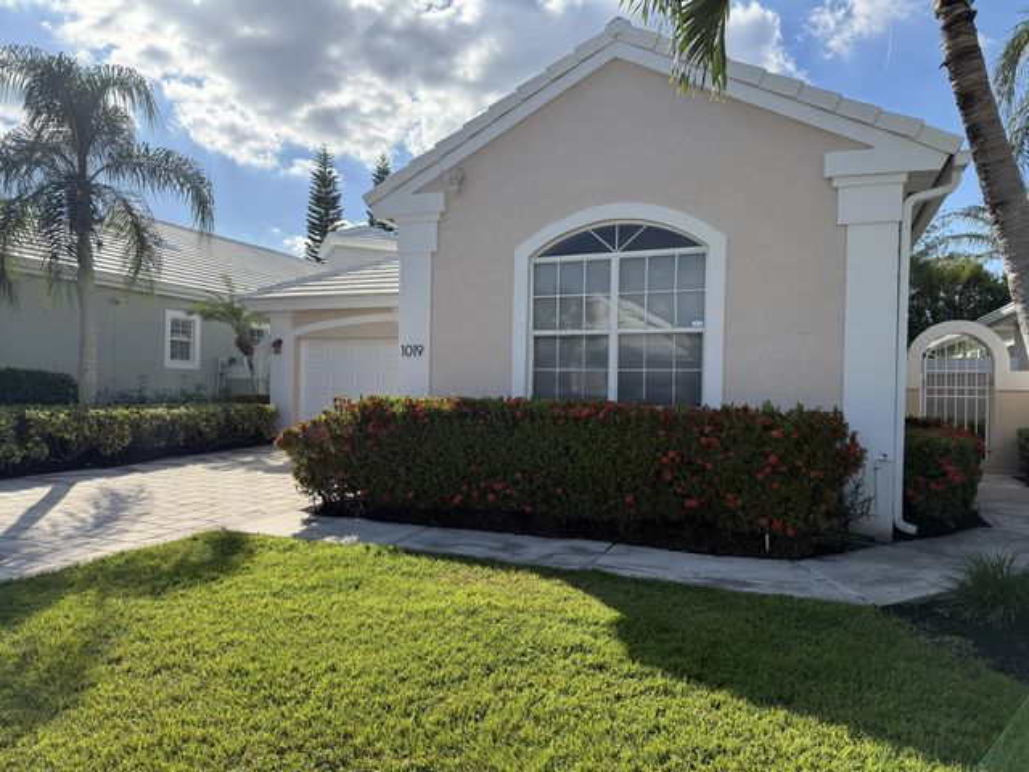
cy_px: 386
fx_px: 713
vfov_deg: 56.8
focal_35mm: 24
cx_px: 514
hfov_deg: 71.6
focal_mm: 6.76
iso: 100
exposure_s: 1/5319
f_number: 1.78
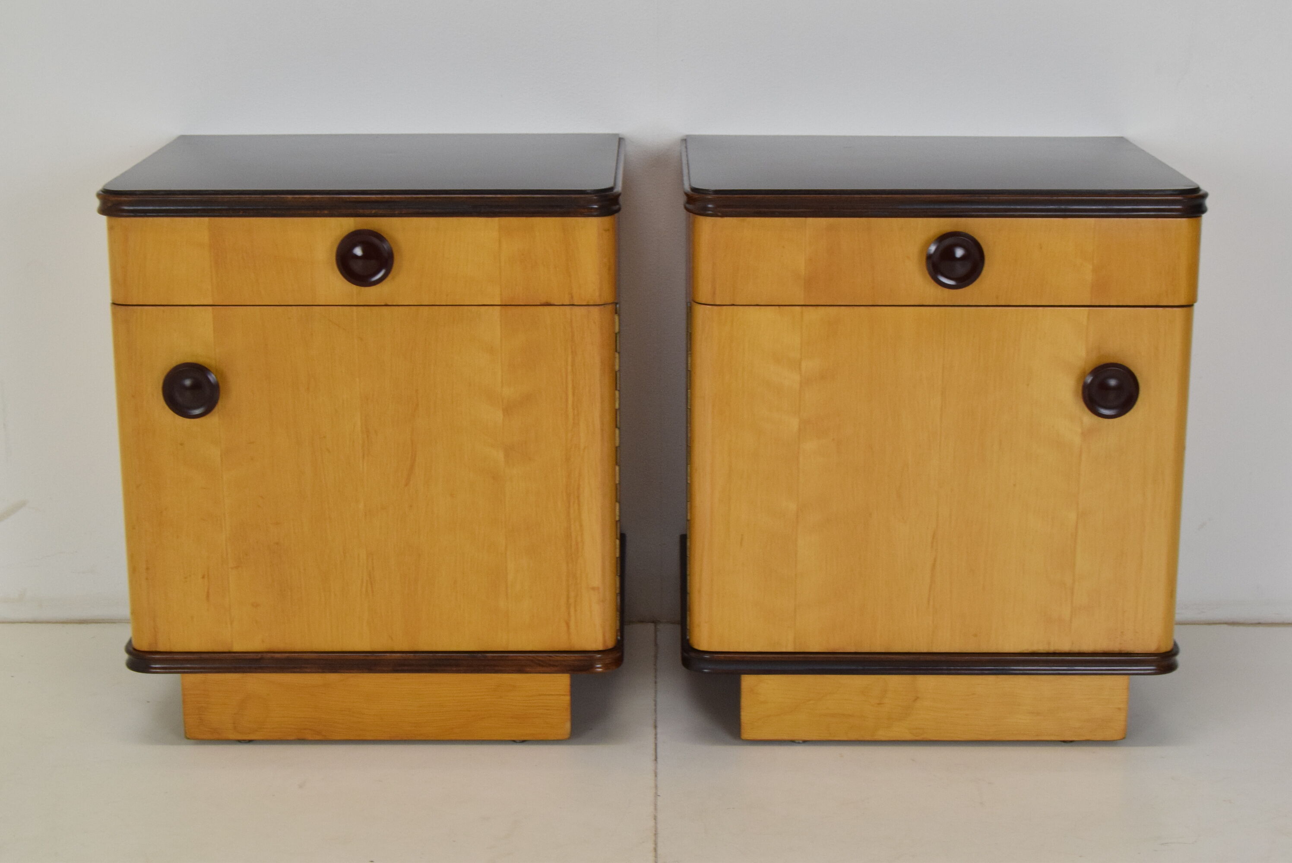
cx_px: 646
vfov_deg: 21.6
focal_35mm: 63
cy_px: 432
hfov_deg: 31.9
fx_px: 2263
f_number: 13
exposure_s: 1/100
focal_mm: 42
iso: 1600
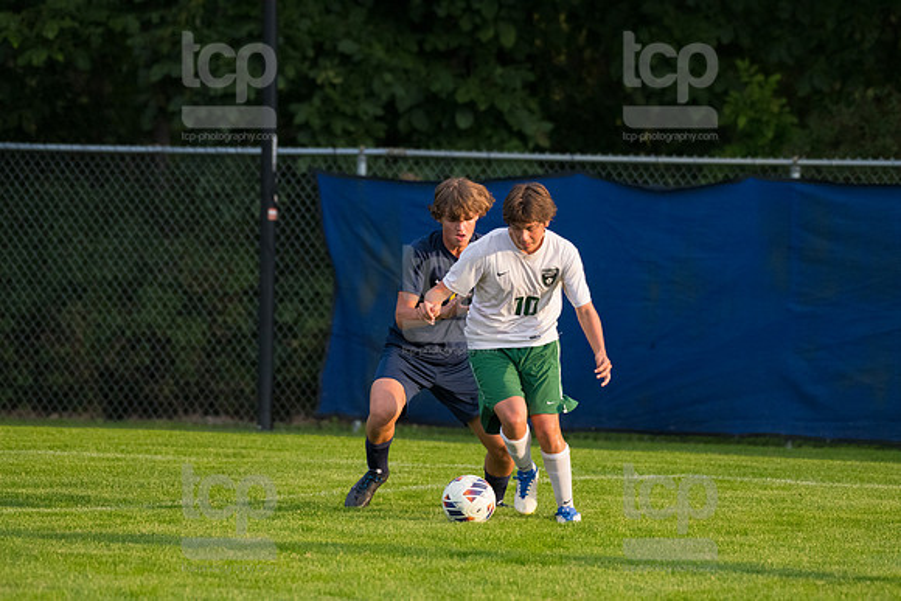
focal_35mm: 320
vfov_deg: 4.3
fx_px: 8010
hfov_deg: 6.4
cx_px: 450
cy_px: 300
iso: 3200
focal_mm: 320
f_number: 5.6
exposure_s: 1/2000
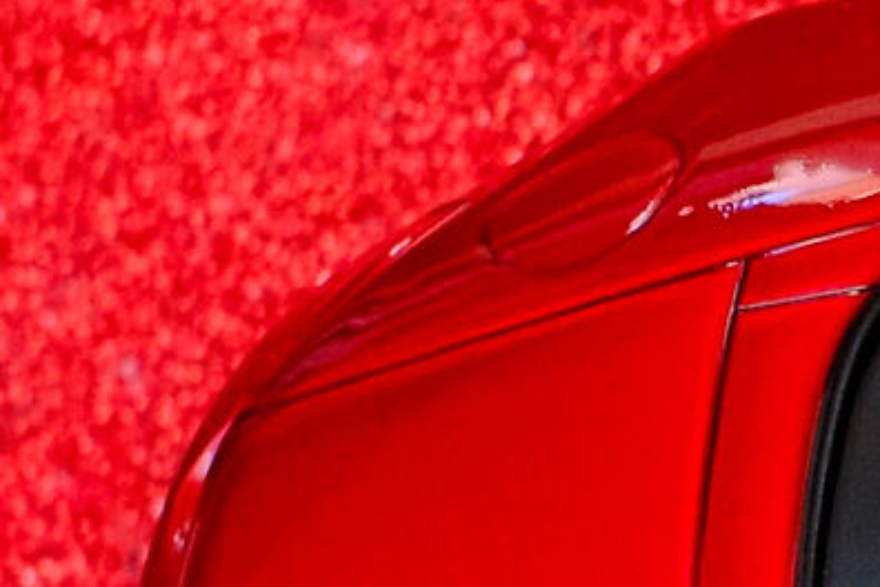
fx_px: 7846
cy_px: 963
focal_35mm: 321
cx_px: 2489
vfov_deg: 4.3
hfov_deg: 6.0
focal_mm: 35
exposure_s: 1/42
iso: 640
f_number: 4
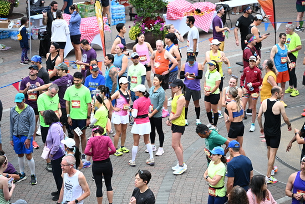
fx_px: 1017
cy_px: 102
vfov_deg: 11.4
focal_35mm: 120
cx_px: 152
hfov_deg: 17.1
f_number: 4
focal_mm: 120
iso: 2000
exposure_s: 1/400
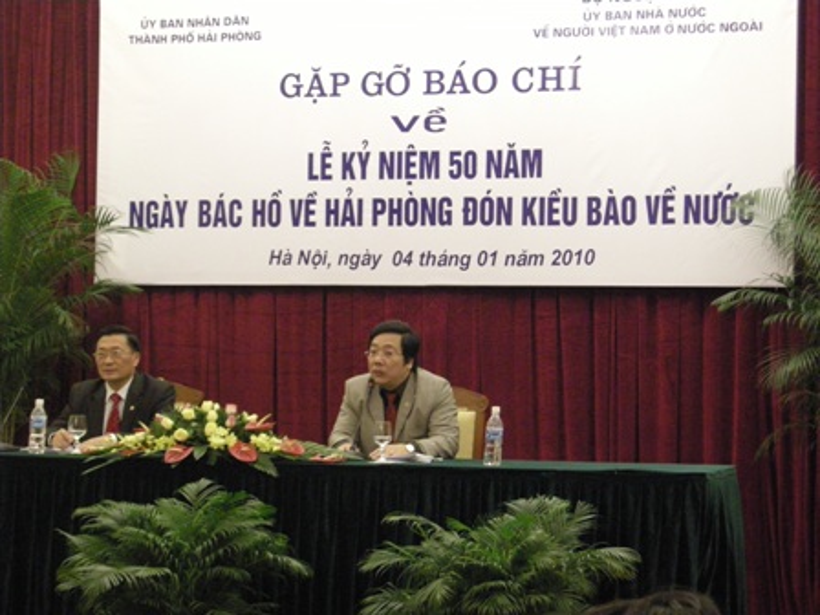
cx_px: 410
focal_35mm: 89
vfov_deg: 16.6
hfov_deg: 22.0
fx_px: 2108
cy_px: 308
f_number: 5.3
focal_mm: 18.6
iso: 800
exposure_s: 1/19
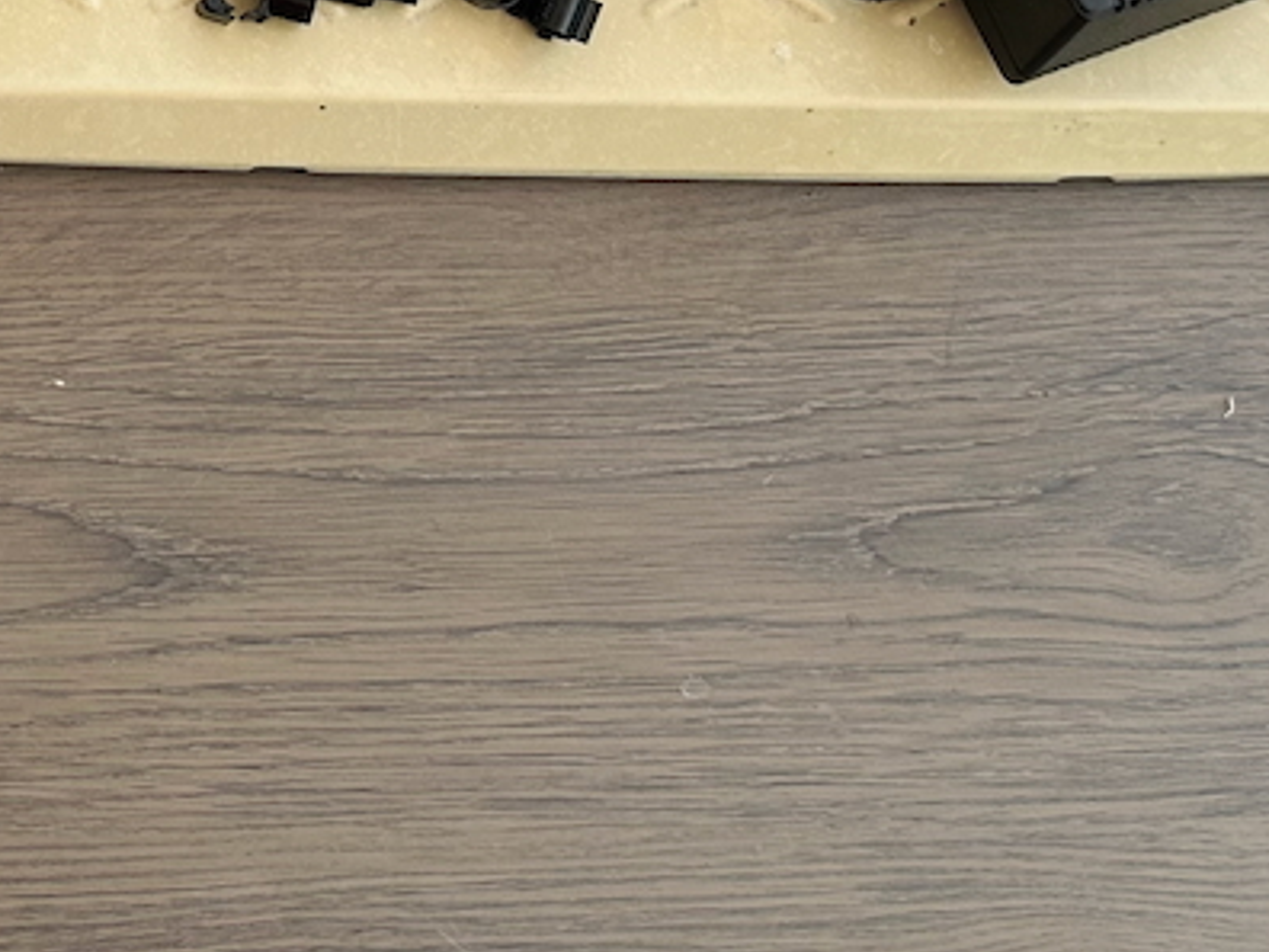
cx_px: -195
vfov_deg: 16.3
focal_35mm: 84
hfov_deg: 21.8
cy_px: -407
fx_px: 3079
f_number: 1.5
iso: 50
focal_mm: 5.7
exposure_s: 1/365
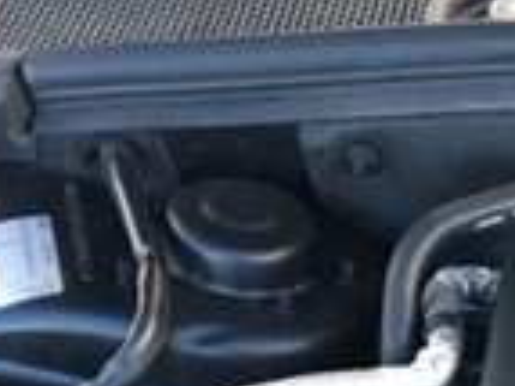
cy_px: 660
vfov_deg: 10.8
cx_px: 872
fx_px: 1932
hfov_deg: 13.8
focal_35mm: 130
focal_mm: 4.15
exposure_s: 1/30
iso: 40
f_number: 2.2
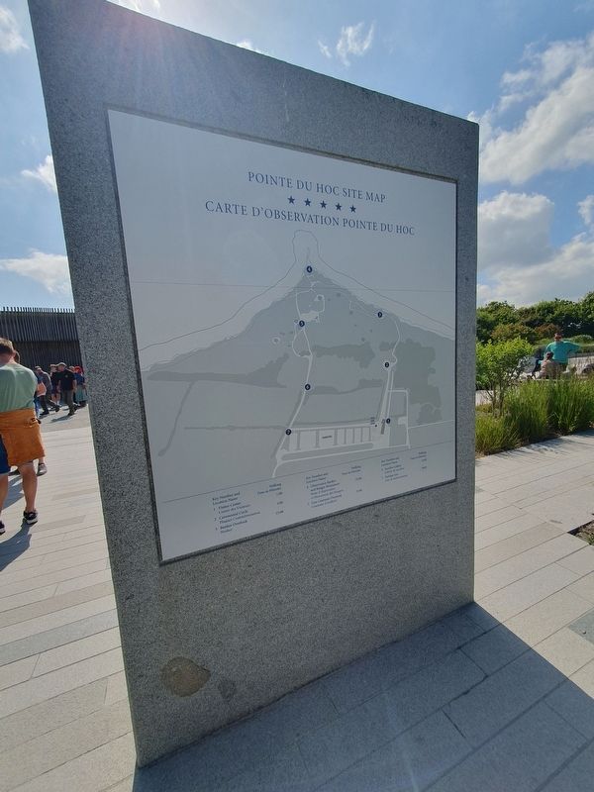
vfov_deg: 106.2
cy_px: 396
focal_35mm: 13
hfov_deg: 89.9
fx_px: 297
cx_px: 297
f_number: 2.2
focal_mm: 1.8
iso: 50
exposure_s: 1/1300
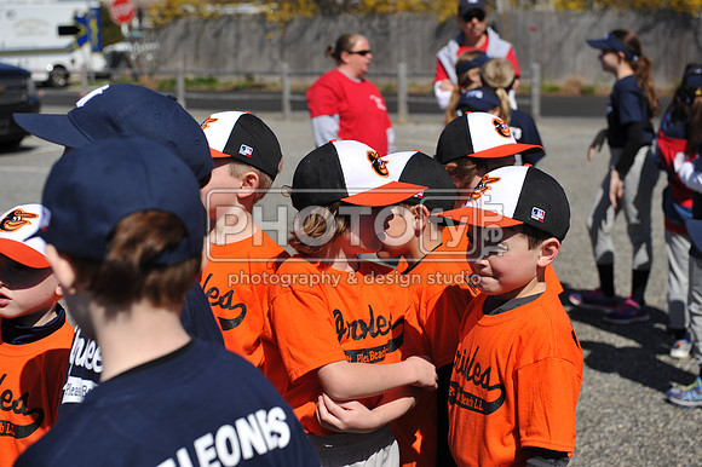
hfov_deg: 28.9
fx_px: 1364
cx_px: 351
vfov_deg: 19.4
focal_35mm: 70
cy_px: 234
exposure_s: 1/1600
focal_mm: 70
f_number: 5
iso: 200
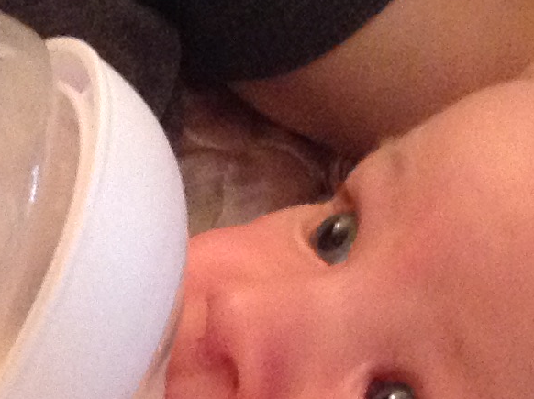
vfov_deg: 9.8
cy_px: 586
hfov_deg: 13.3
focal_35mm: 147
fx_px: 2265
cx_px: 39
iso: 250
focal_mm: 3.3
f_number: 2.4
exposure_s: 1/15
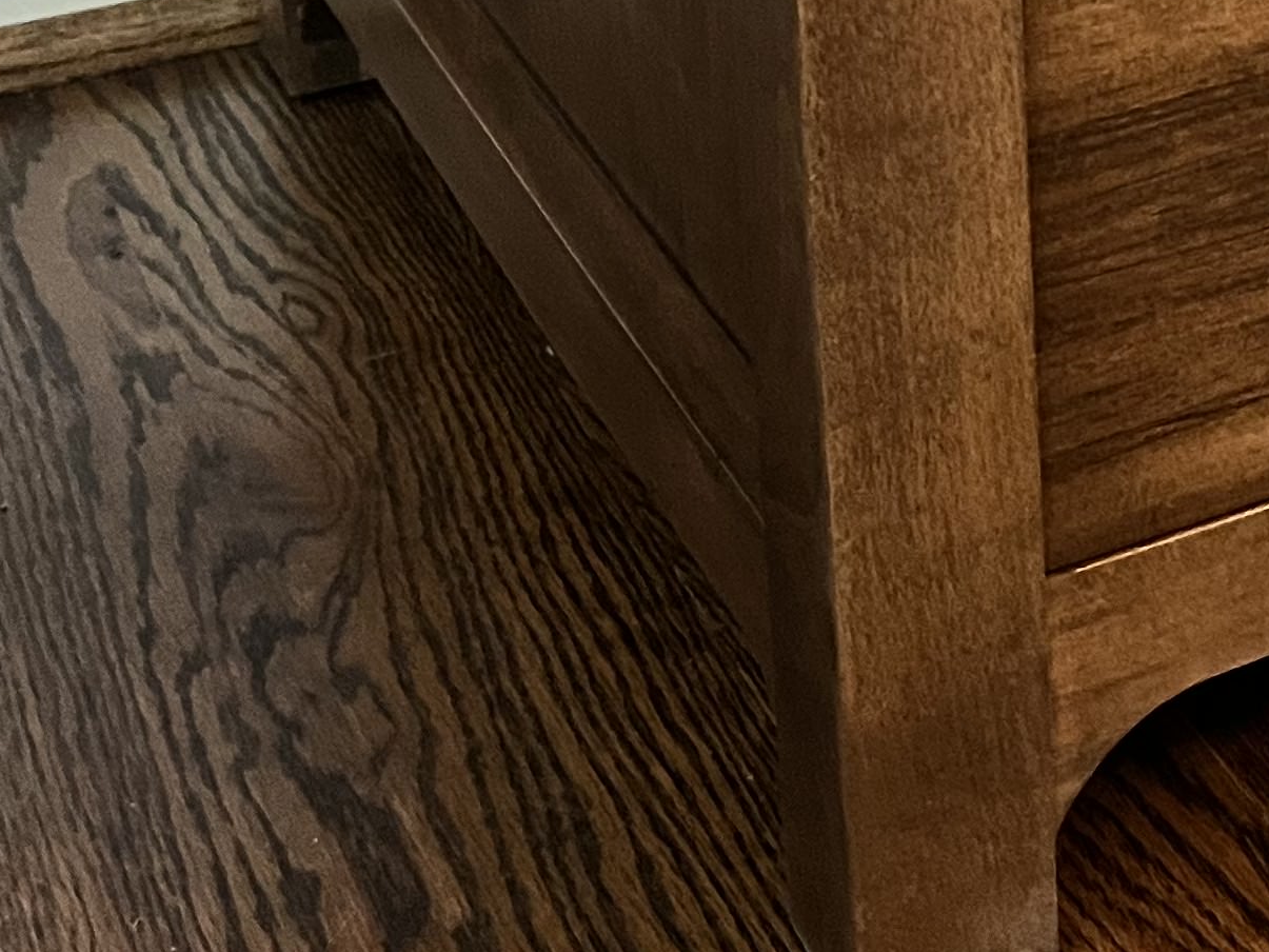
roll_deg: -2.7
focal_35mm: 87
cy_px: -425
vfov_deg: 15.8
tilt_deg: -16.8
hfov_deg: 19.8
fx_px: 3190
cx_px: 1837
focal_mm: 5.1
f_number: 1.6
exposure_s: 1/30
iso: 640
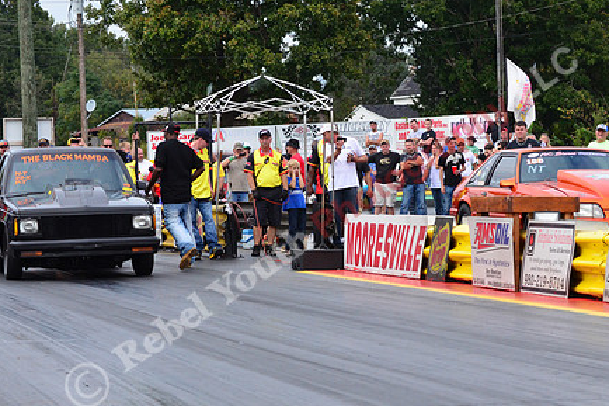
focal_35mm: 132
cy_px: 226
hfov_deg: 15.5
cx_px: 337
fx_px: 2232
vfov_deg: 10.4
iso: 1000
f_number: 8
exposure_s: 1/1000
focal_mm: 66
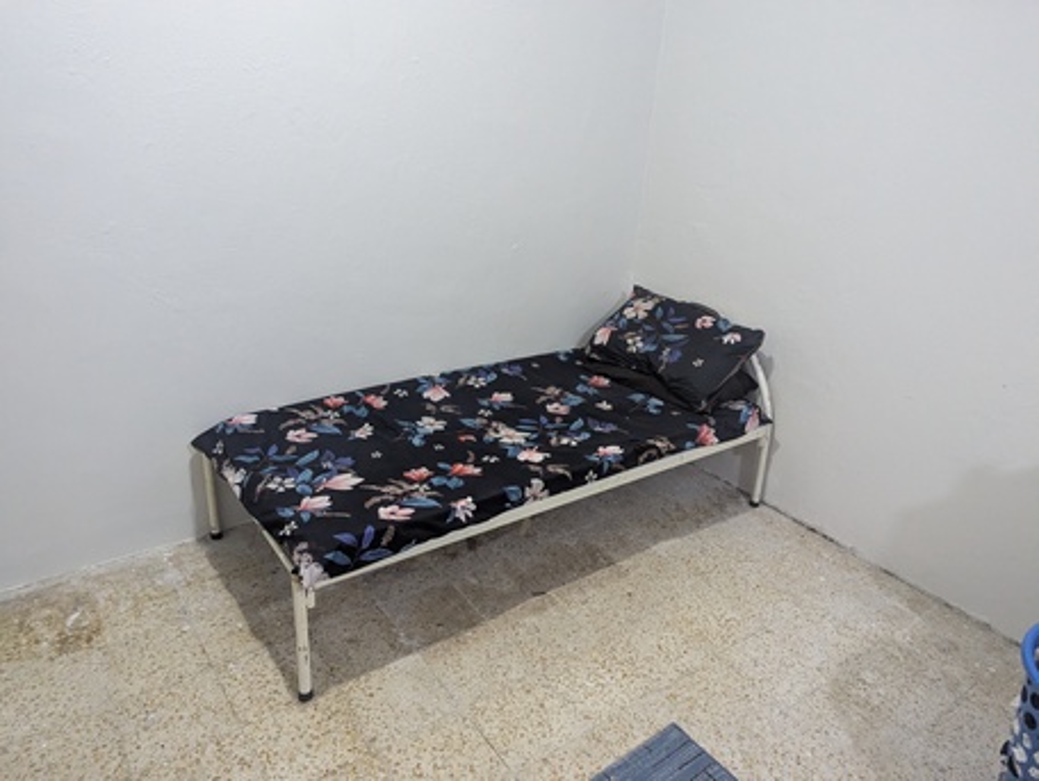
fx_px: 721
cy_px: 390
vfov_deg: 56.9
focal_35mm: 24
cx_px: 520
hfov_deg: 71.5
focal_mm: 6.81
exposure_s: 1/93.2
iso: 2071
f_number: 1.85
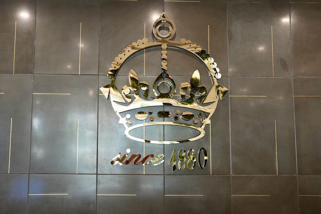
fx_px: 312
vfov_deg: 37.9
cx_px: 160
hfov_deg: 54.4
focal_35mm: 35
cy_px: 107
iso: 1600
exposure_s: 1/160
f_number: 2.8
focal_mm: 35
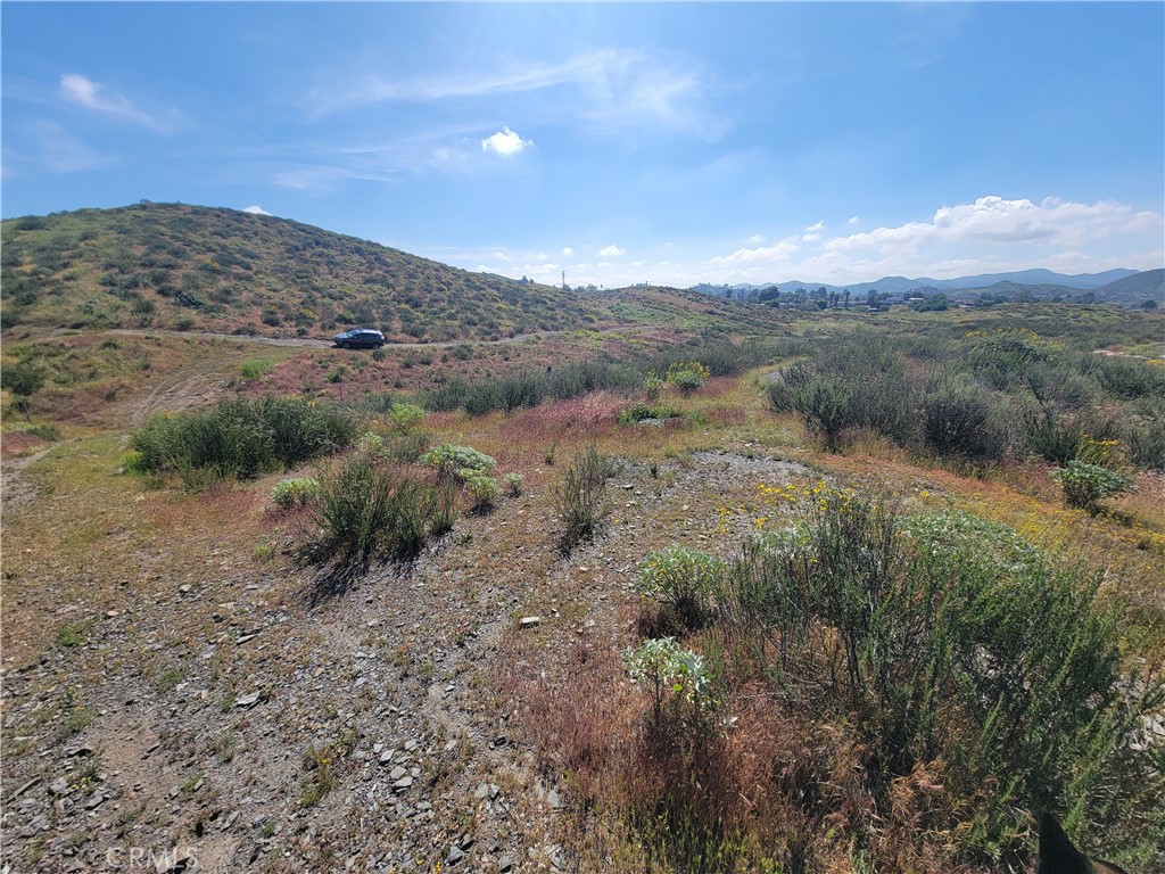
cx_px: 582
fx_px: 438
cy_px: 437
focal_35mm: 13
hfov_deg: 106.2
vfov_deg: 89.9
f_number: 2.2
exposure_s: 1/2265
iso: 50
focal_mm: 2.2
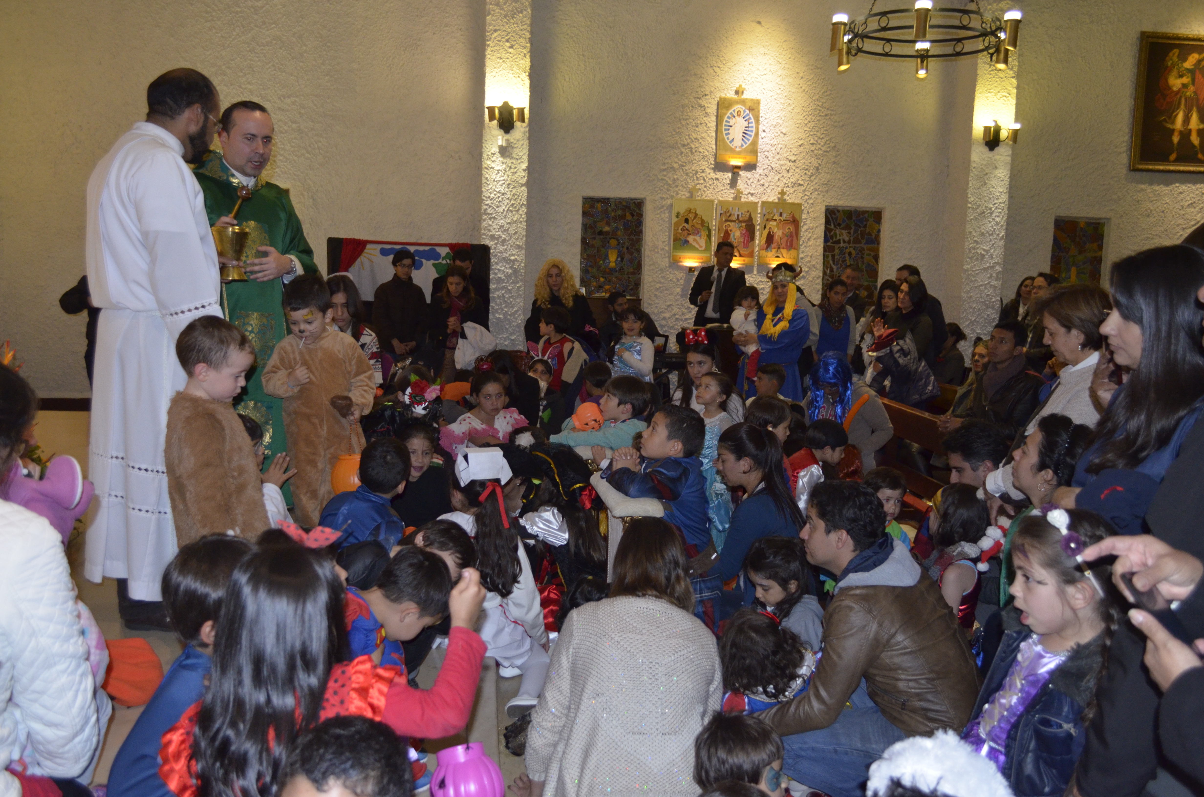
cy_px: 398
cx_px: 602
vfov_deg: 39.8
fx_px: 1101
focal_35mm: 33
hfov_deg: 57.3
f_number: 3.8
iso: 1600
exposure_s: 1/80
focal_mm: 22
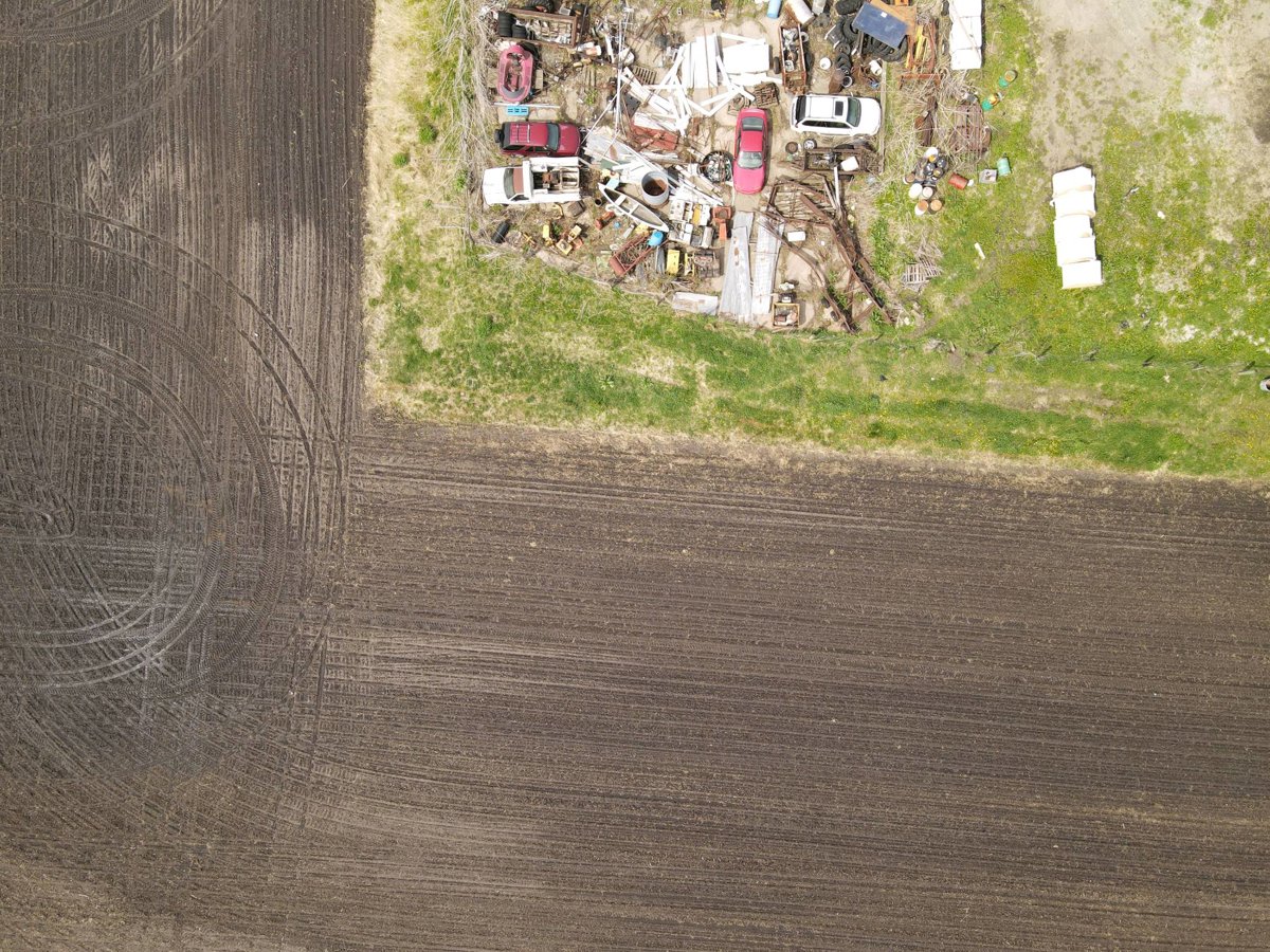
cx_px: 635
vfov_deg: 56.8
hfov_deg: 71.6
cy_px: 476
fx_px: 881
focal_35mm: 24
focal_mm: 4.5
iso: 100
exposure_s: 1/320
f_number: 2.8
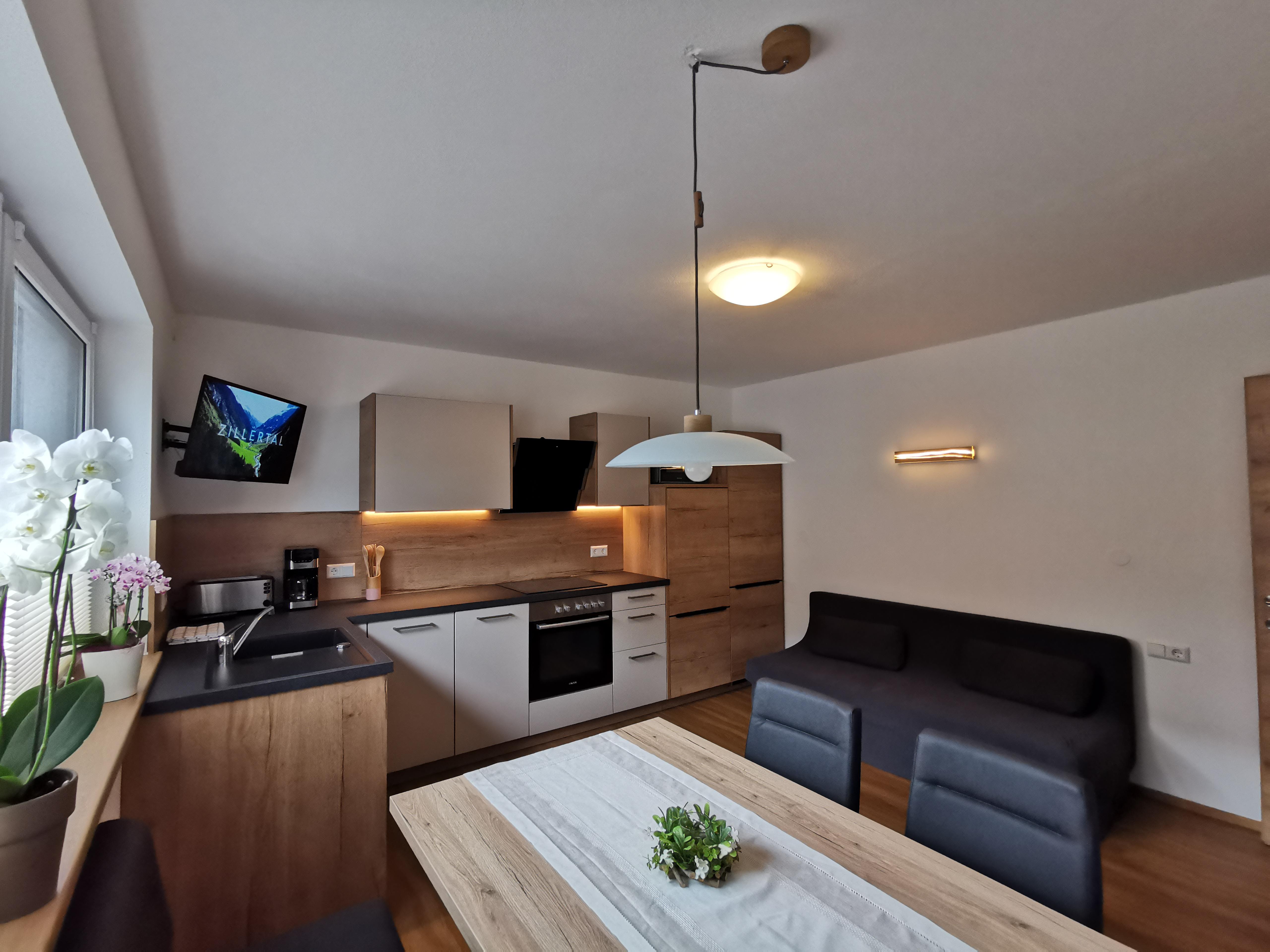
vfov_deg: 78.1
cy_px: 476
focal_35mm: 16
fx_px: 587
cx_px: 635
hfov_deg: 94.5
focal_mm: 2.35
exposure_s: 1/60
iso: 125
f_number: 2.2
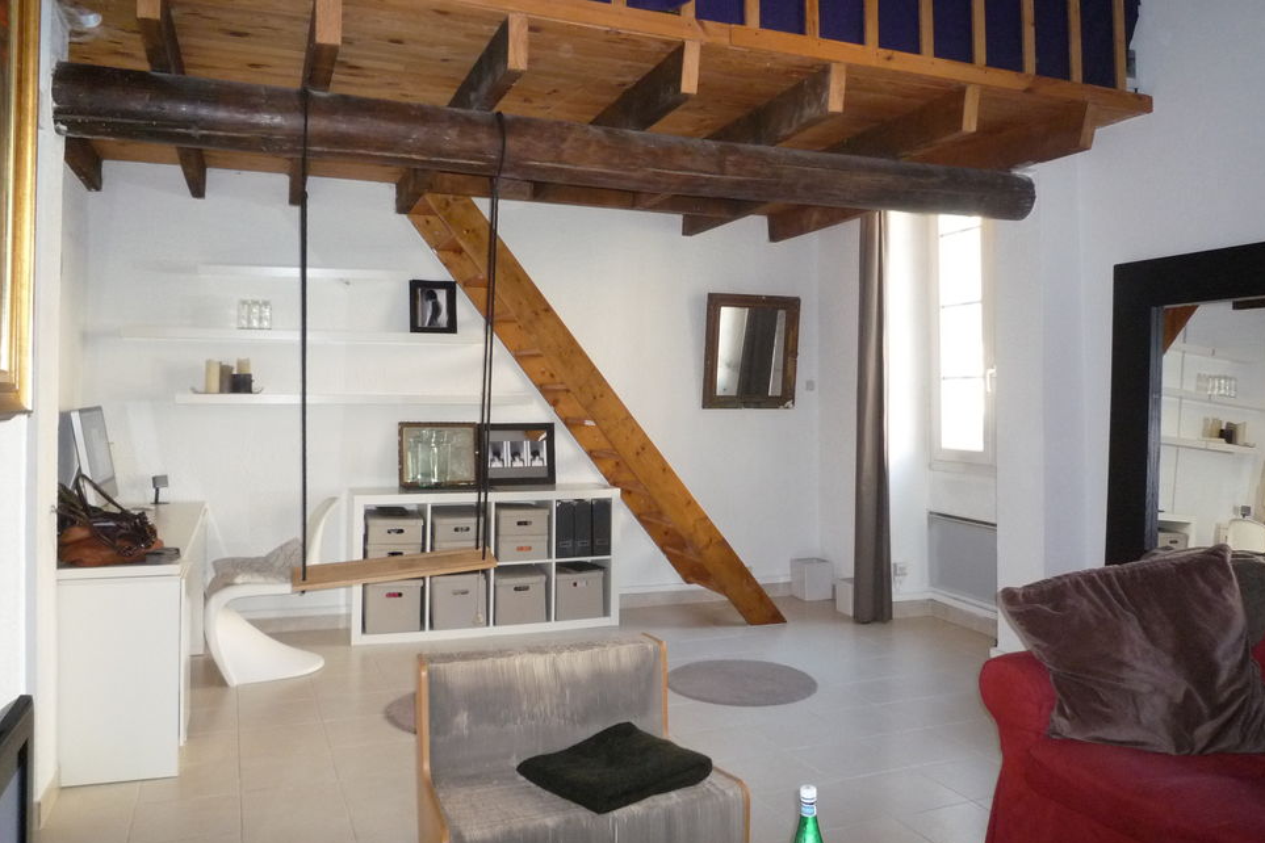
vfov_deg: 47.8
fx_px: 949
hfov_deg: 67.4
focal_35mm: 27
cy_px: 377
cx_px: 613
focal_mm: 4.4
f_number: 2.8
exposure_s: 1/30
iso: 320
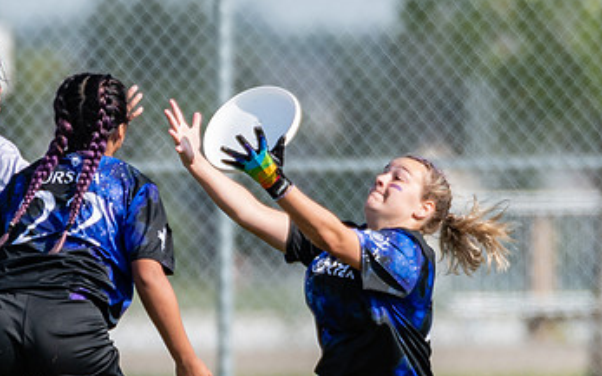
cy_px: 289
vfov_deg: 0.7
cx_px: 347
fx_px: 28946
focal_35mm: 1764
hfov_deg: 1.2
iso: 200
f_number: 4
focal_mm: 400
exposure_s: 1/1250
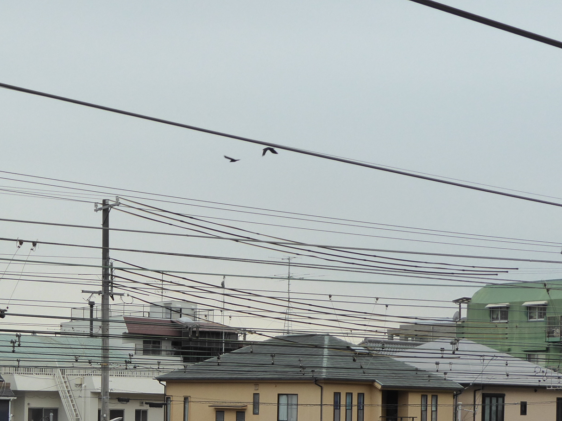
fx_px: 1234
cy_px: 415
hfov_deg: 25.6
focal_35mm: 76
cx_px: 197
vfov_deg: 18.9
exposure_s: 1/250
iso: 200
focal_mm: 6.3
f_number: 3.7
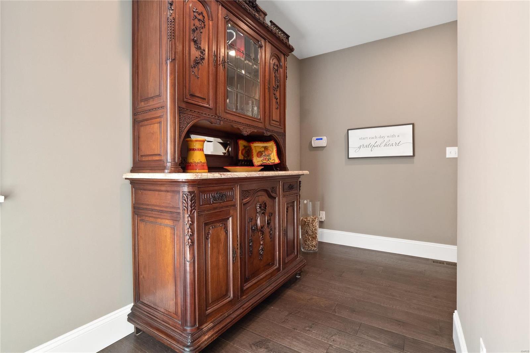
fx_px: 235
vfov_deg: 73.7
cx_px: 265
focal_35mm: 16
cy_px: 176
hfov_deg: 96.7
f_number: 6.3
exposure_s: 1/10
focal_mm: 8
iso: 400
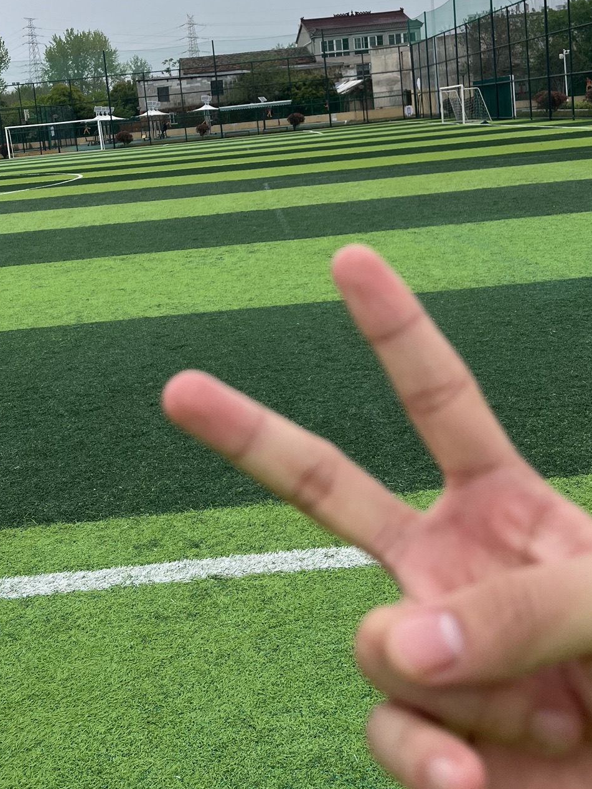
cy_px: 226
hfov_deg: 35.0
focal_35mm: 41
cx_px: 239
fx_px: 935
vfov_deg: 44.7
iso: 50
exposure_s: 1/4651
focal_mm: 5.1
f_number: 1.6
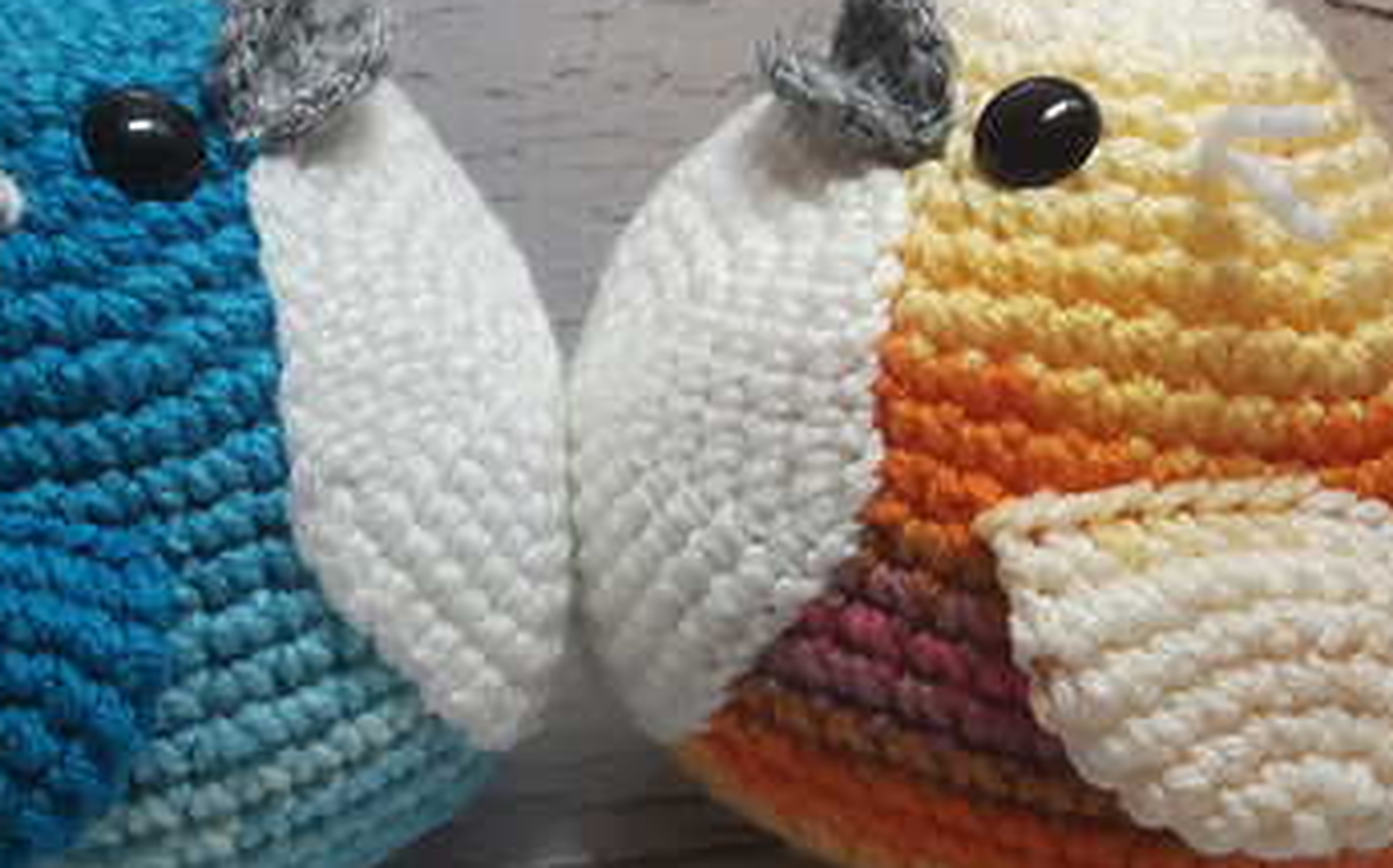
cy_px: 460
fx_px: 2314
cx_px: 452
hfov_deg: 33.2
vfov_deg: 21.2
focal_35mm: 61
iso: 64
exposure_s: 1/33
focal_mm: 3.7
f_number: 1.9
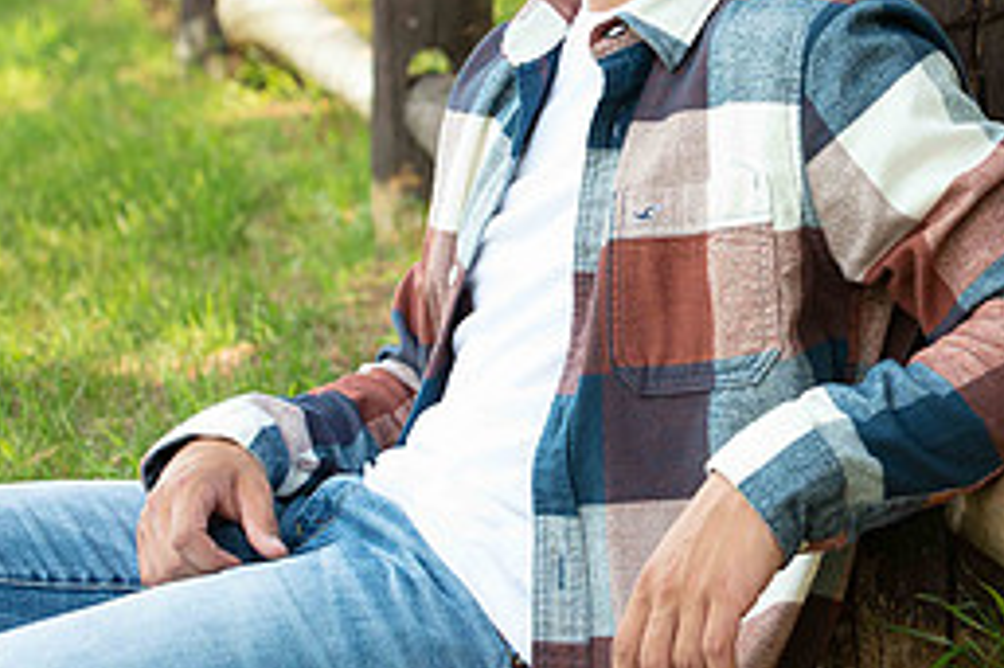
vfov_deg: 8.7
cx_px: 836
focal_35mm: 158
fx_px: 4403
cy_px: 174
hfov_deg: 12.9
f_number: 5
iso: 400
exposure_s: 1/200
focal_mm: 70
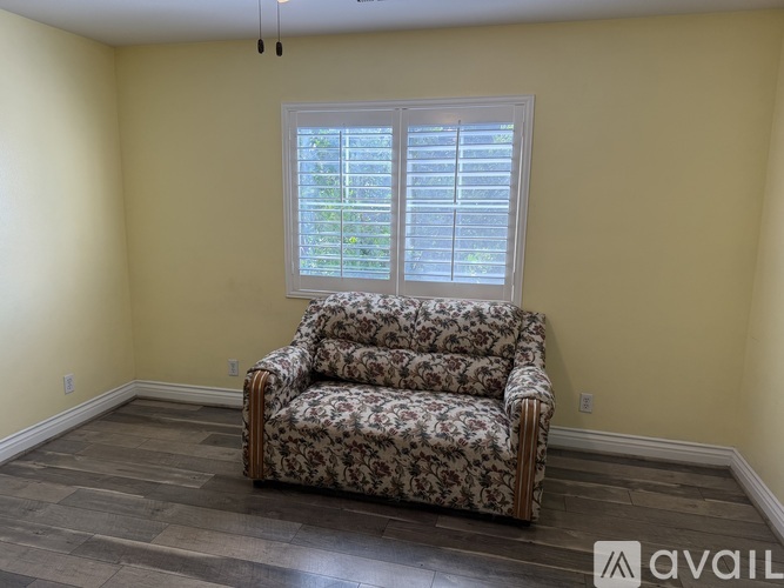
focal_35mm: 24
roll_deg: -0.8
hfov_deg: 71.6
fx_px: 543
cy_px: 294
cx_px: 392
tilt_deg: -9.6
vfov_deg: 56.8
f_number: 1.78
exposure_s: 1/192
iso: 125
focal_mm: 6.76
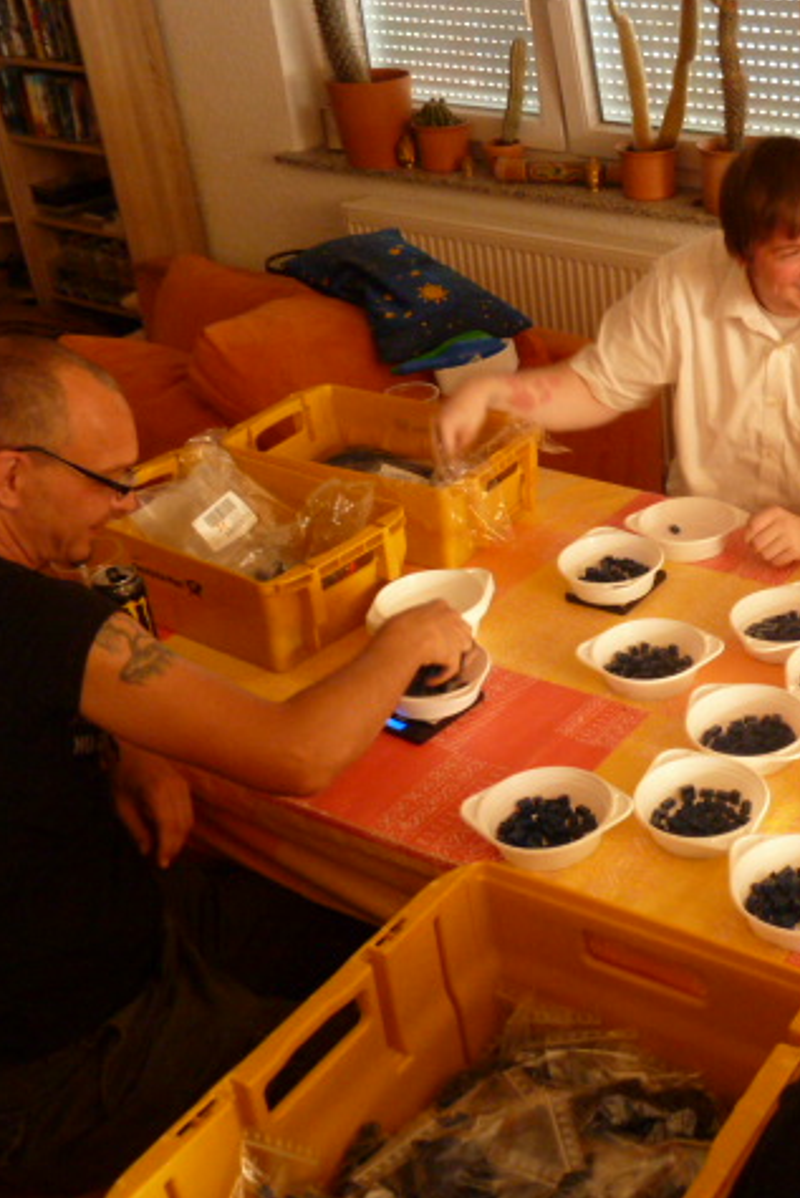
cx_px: 755
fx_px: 1399
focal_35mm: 42
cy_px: 600
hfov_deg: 30.2
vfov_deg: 46.4
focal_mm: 5
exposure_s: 1/13
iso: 400
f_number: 3.4
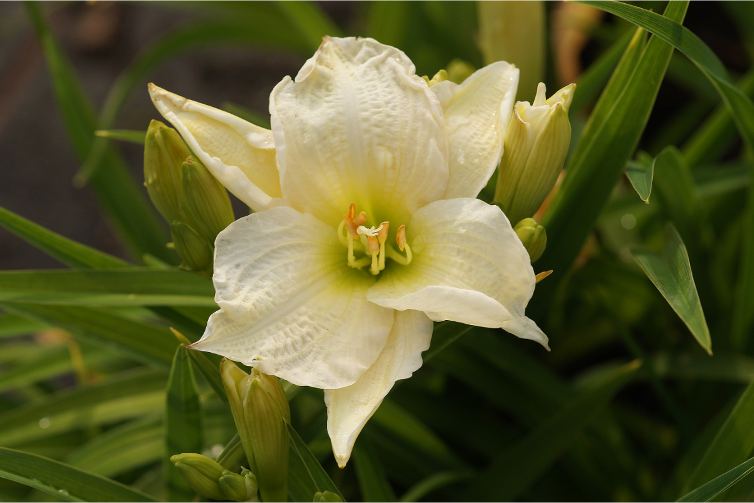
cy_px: 252
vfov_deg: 9.1
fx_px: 3141
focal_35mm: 150
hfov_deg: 13.7
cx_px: 377
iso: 100
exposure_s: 1/250
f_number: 5.6
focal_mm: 100
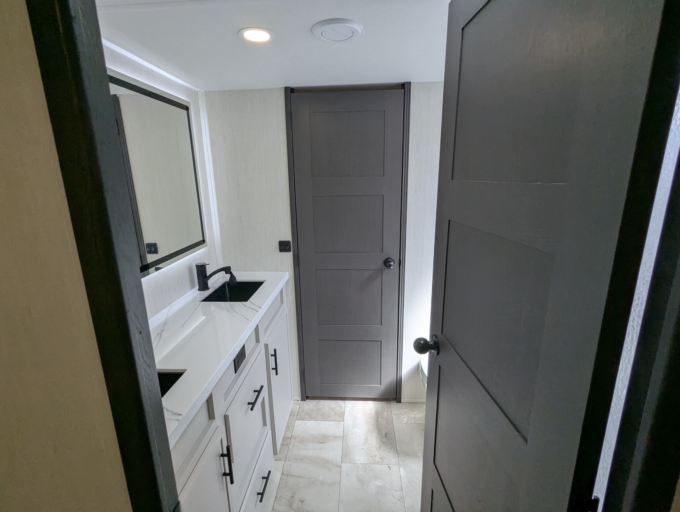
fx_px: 315
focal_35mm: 16
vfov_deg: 78.2
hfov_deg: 94.4
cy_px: 256
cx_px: 340
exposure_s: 1/191
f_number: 2.2
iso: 120
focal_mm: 2.35
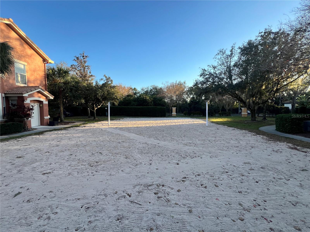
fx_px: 116
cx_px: 155
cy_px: 116
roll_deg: +0.0
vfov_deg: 89.9
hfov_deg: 106.2
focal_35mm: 13
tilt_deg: -3.7
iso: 32
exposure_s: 1/326
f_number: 1.8
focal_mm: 1.57
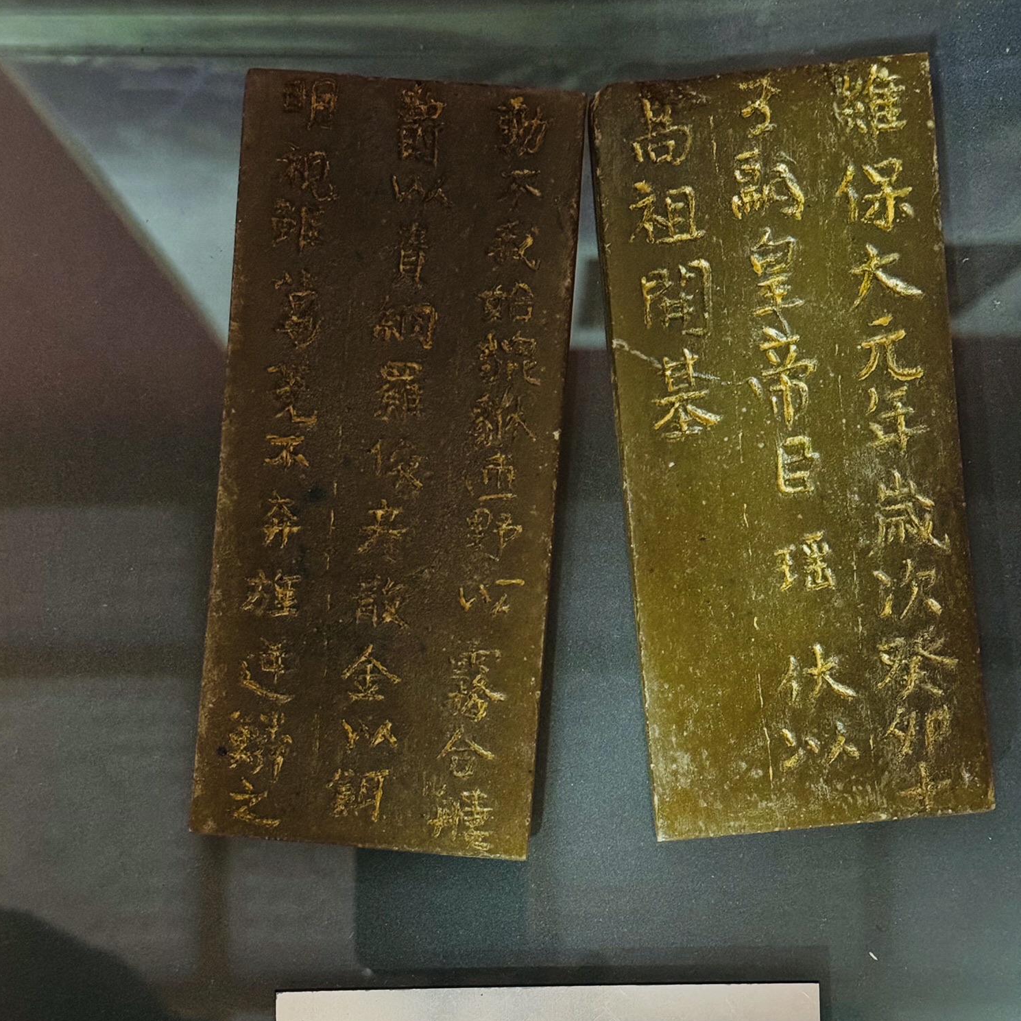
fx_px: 1902
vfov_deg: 29.9
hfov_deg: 30.0
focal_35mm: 57
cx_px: 512
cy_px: 629
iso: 800
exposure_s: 1/19
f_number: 1.78
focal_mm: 6.76
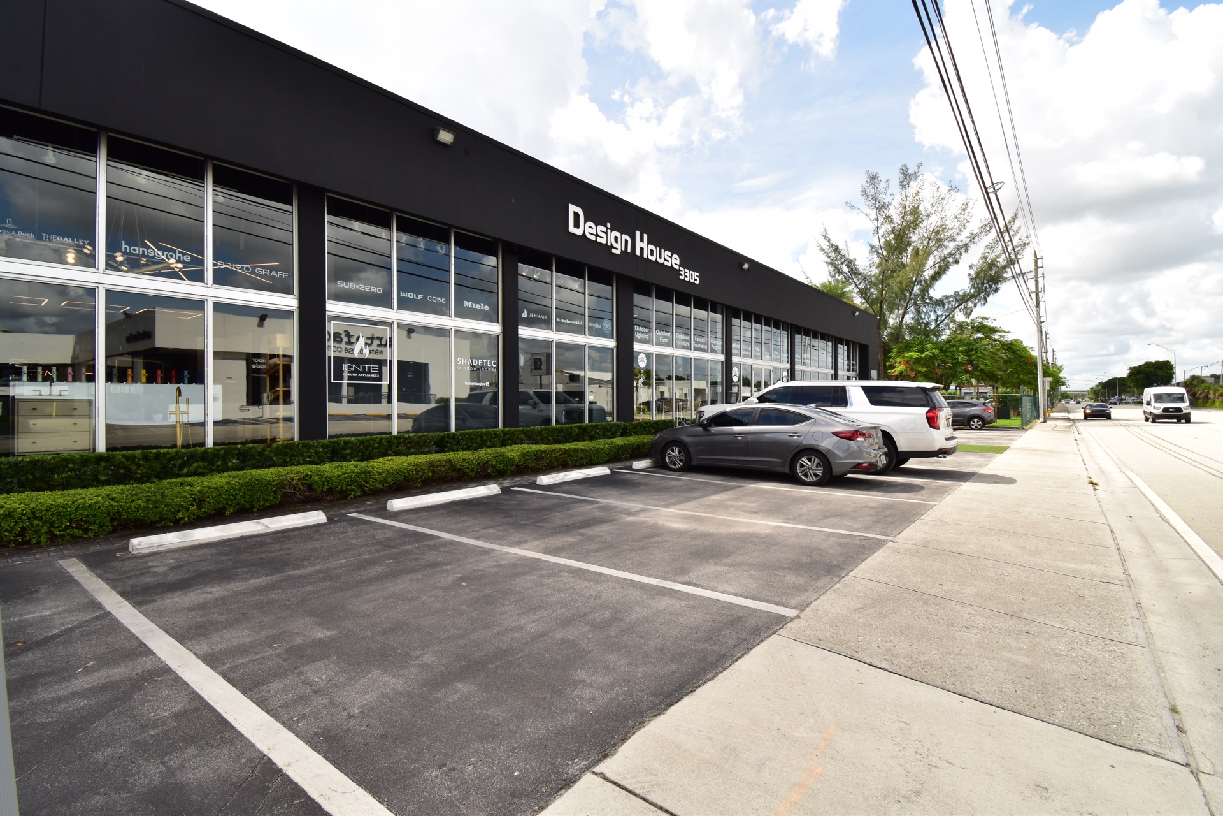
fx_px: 510
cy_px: 408
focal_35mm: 15
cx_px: 612
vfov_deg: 77.3
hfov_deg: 100.4
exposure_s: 1/250
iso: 250
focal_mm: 10
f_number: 9
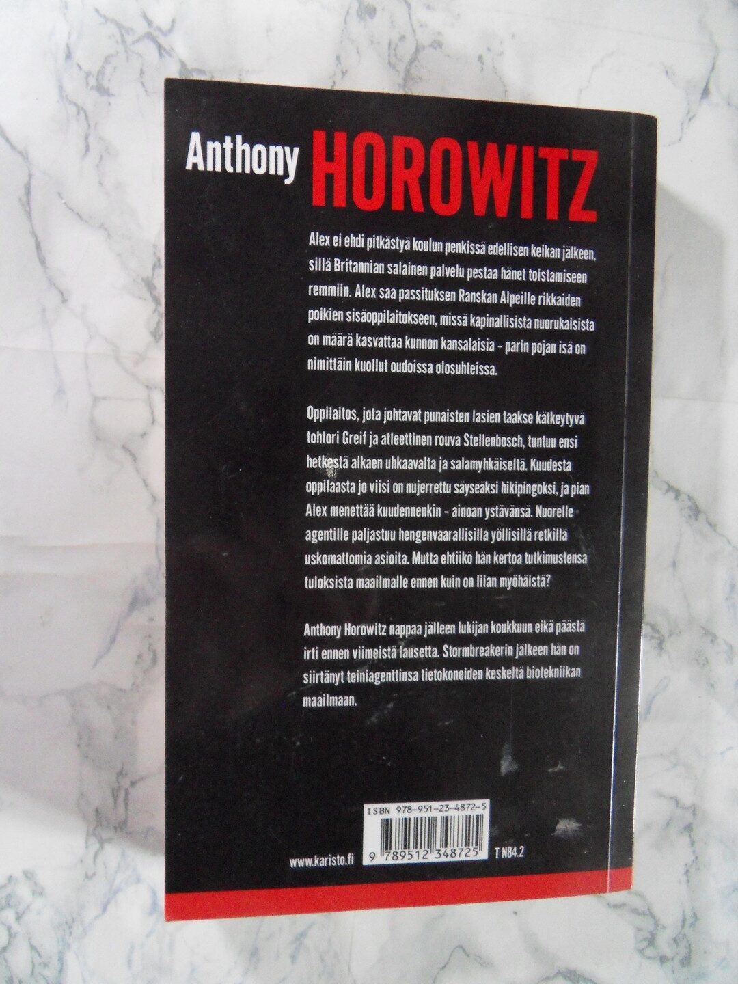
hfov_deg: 56.8
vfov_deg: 71.6
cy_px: 492
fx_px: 682
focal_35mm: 24
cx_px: 369
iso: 400
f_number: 3.3
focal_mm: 4.2
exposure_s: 1/10
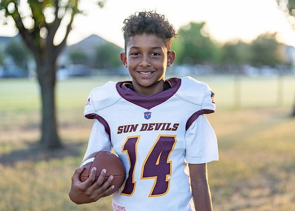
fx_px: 471
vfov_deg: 25.2
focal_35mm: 56
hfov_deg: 34.7
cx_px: 164
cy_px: 111
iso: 100
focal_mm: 50
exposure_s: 1/500
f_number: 1.2
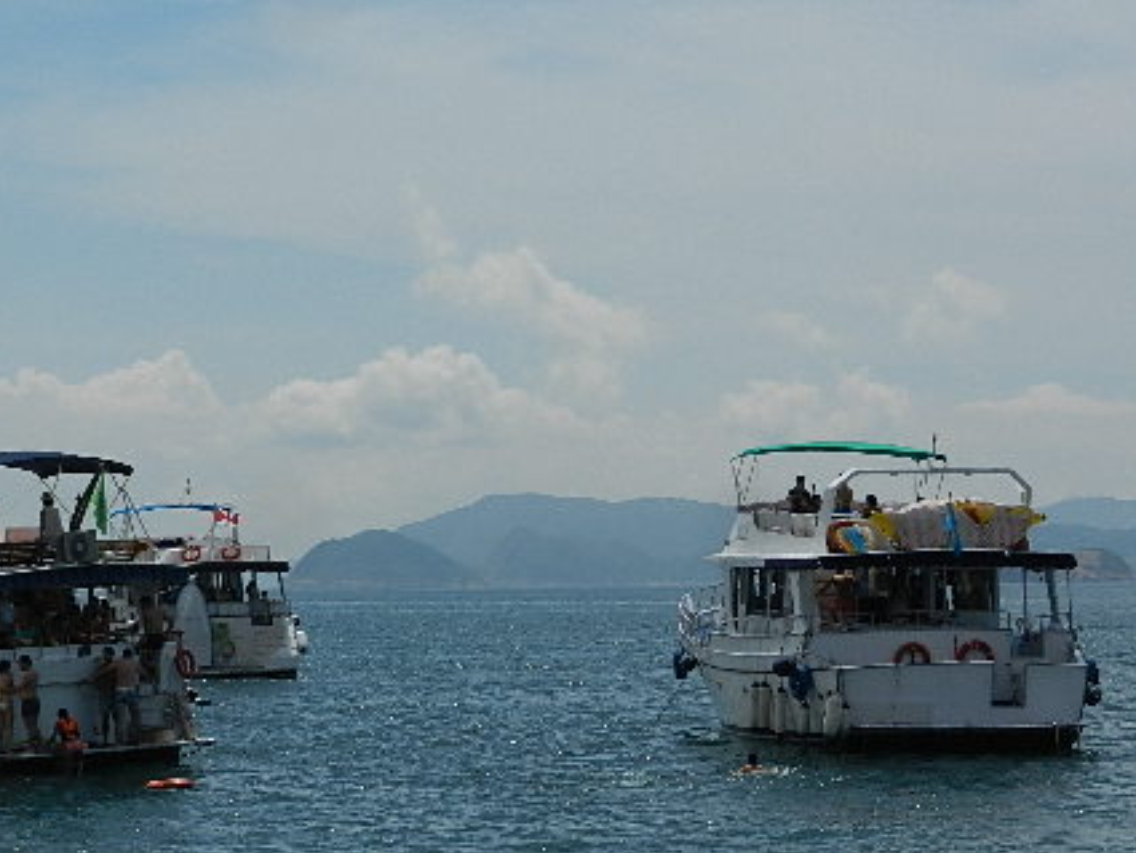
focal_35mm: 137
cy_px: 492
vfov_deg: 10.8
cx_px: 398
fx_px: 4497
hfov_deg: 14.4
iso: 160
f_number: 9.8
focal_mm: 16.3
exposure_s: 1/800
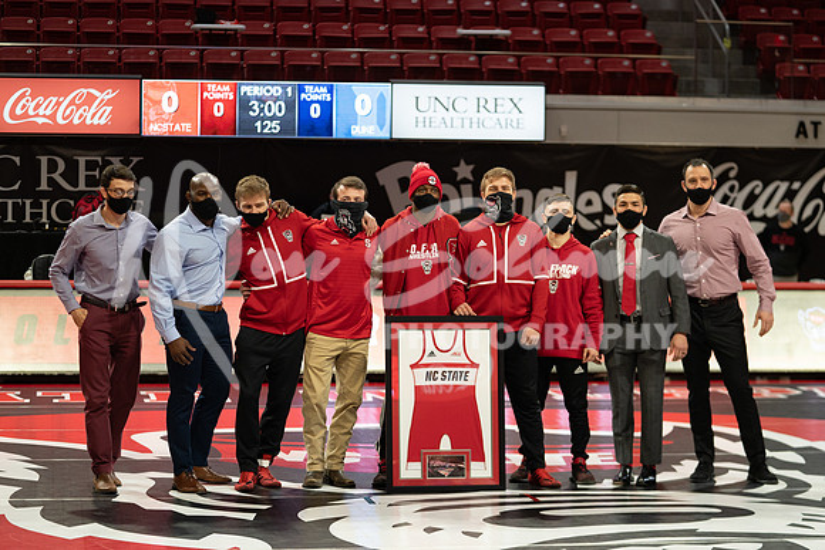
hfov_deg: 22.6
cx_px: 412
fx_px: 2063
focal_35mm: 90
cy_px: 275
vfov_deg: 15.2
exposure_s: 1/640
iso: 2500
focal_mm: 90
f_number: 2.8
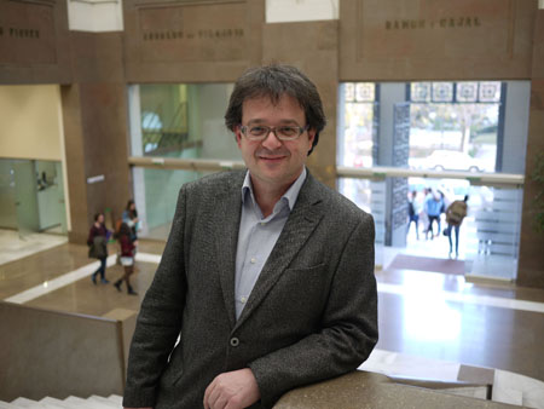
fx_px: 629
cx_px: 272
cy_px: 204
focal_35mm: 40
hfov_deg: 46.8
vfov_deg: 36.0
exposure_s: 1/50
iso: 100
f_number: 1.7
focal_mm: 20
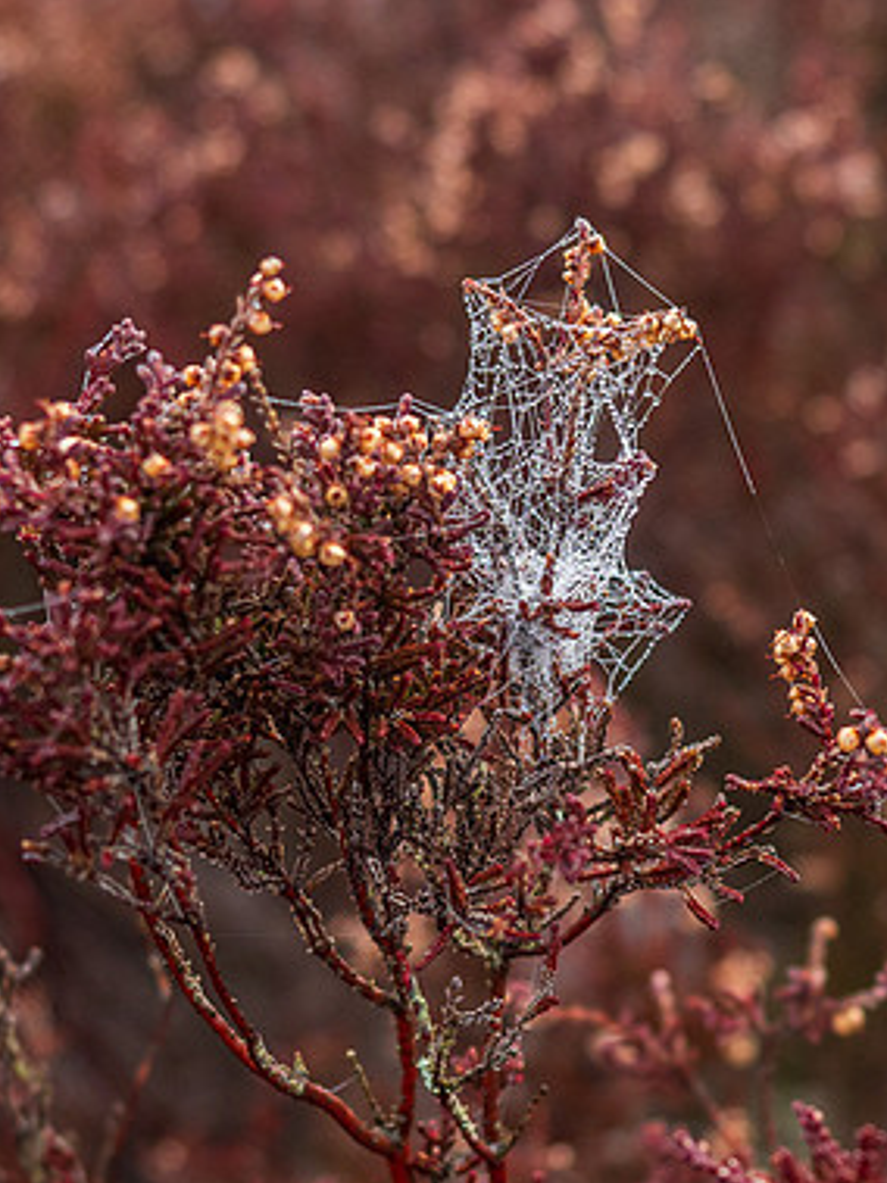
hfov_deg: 14.6
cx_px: 555
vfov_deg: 19.4
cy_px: 534
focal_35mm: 101
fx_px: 3453
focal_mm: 26
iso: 200
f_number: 2.8
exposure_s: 1/100
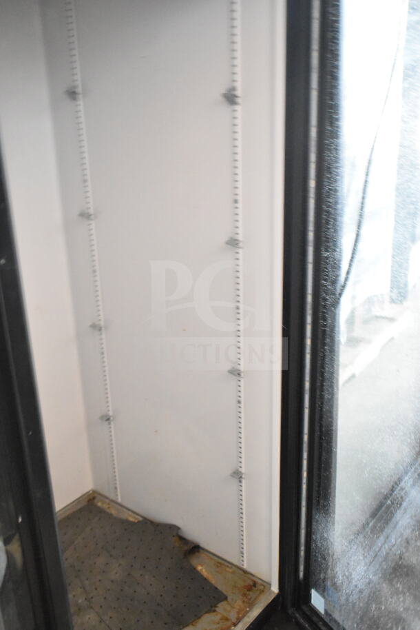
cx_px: 210
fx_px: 656
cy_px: 315
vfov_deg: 51.3
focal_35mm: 38
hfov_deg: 35.5
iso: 8000
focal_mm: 25
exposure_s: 1/40
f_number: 4
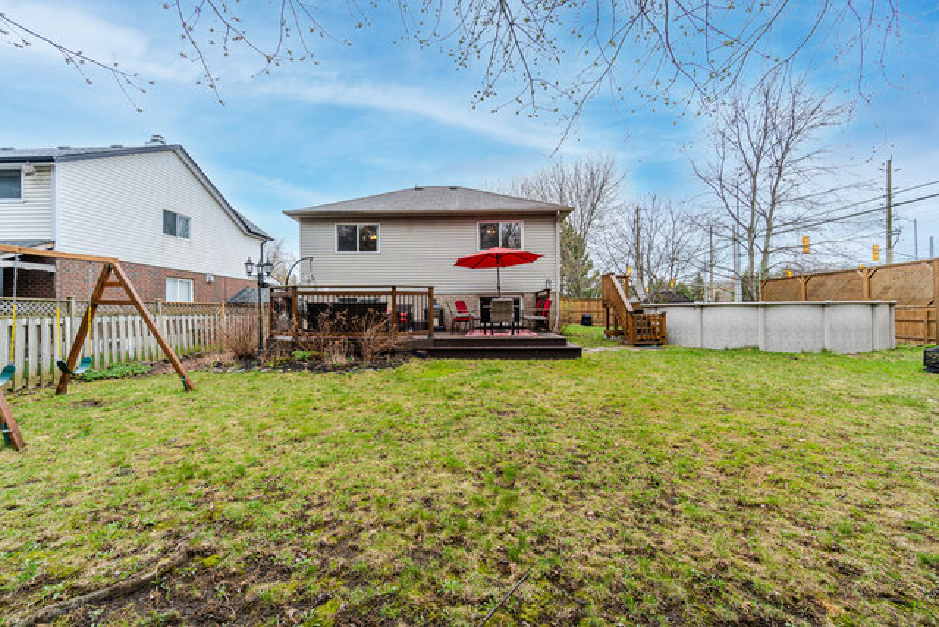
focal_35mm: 15
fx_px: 391
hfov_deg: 100.4
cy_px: 314
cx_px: 470
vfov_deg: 77.4
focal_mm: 10
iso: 50
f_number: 7.1
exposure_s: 1/30
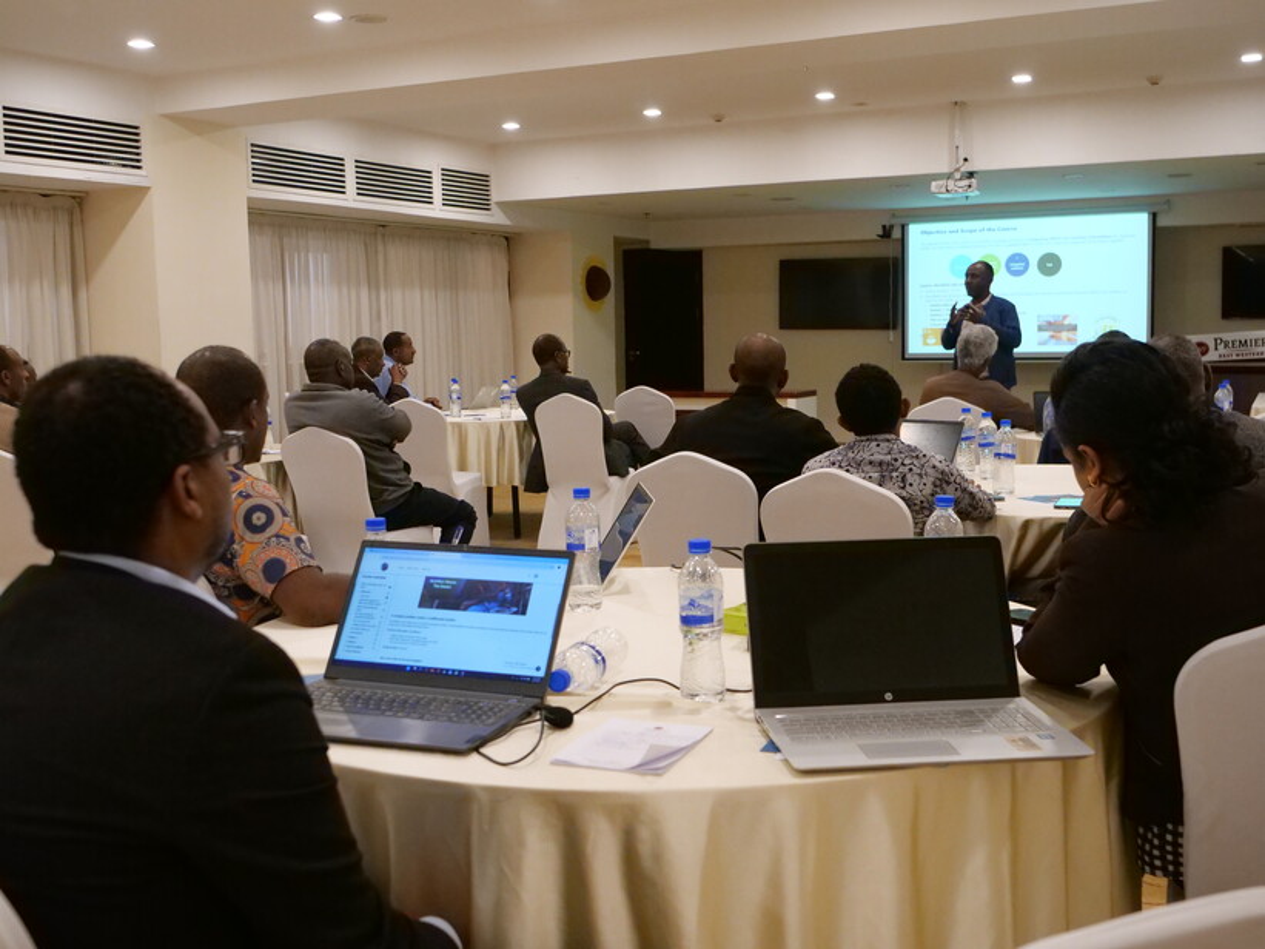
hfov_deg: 49.0
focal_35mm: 38
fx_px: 1389
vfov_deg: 37.7
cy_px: 474
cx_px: 632
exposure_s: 1/250
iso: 3200
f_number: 3.8
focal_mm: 19
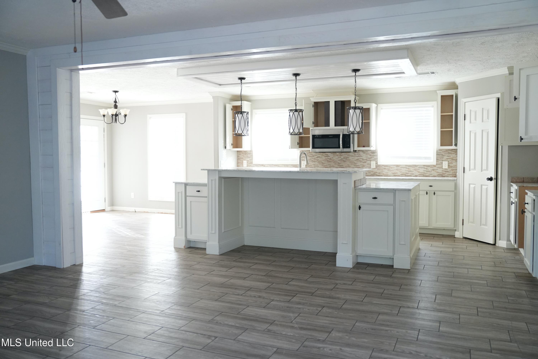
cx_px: 269
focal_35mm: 30
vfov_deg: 43.6
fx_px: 448
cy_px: 180
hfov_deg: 61.9
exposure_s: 1/160
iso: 2500
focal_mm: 30
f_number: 2.8
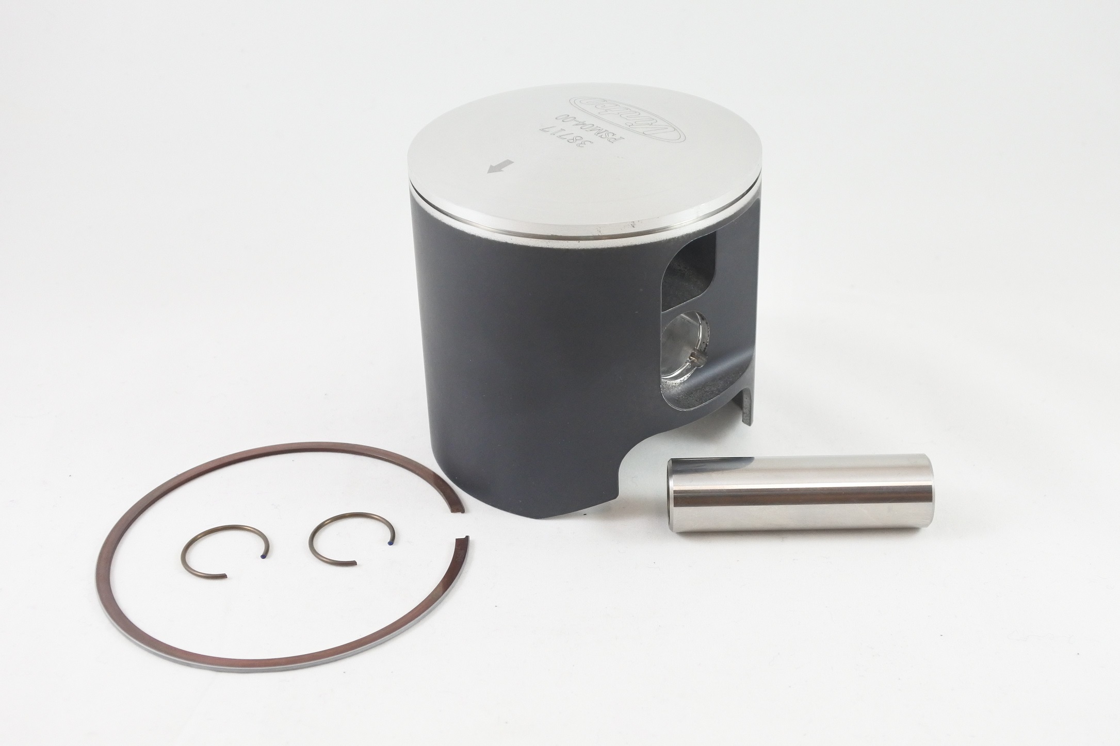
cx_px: 560
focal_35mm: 40
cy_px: 373
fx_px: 1244
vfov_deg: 33.4
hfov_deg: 48.5
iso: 640
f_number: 4.2
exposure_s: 1/125
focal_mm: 15
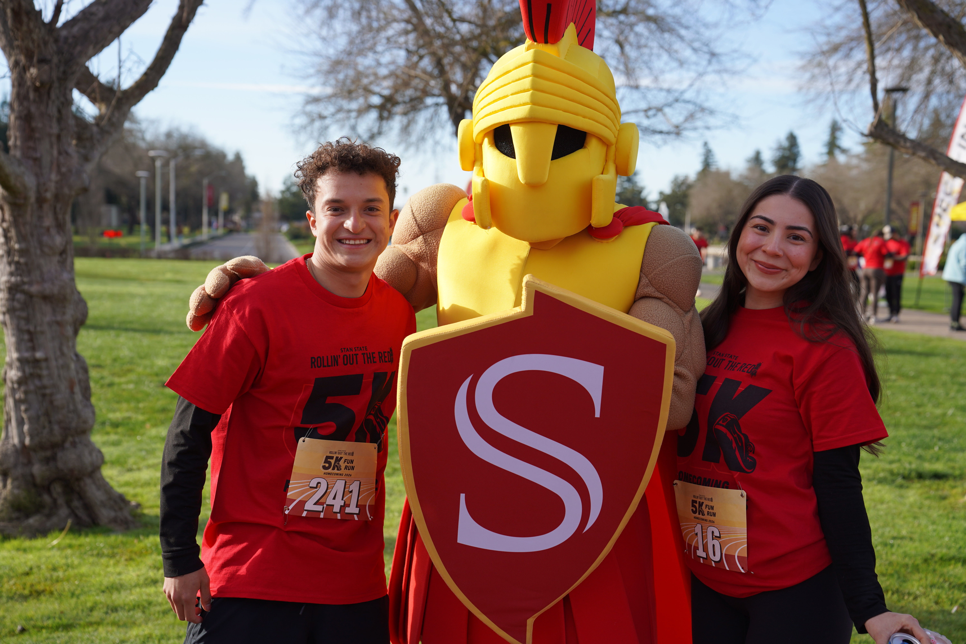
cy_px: 322
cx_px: 483
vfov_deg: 27.0
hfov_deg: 39.6
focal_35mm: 50
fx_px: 1342
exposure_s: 1/320
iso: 100
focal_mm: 50
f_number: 4.5
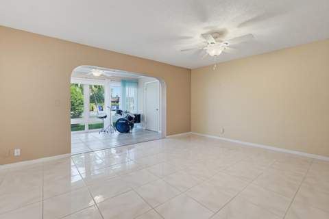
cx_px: 164
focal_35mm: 16
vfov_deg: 73.7
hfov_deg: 96.7
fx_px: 146
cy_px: 110
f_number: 3.5
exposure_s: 1/50
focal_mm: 16
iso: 800
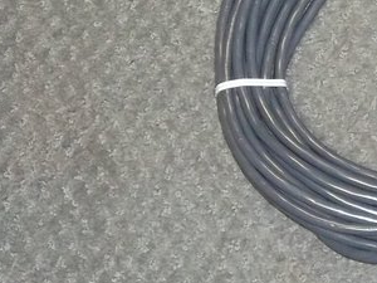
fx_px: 2254
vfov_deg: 7.1
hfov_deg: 9.4
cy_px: -53
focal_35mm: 207
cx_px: 461
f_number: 4.1
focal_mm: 11
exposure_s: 1/50
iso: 320
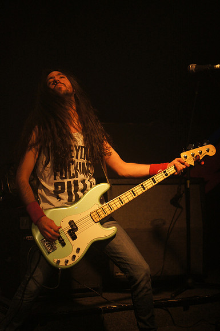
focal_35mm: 75
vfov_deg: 27.0
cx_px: 110
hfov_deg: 18.1
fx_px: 690
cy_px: 166
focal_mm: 50
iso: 800
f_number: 2
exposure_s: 1/200
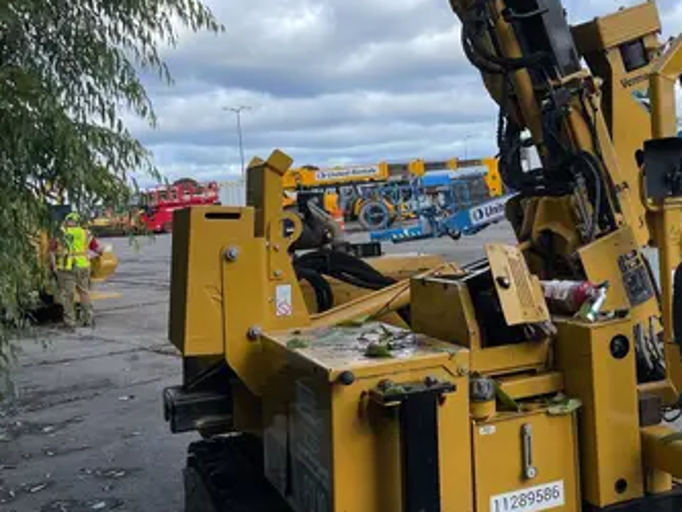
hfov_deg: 42.0
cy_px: 185
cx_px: 539
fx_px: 847
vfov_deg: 33.4
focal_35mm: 43
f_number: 1.6
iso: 32
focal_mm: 4.2
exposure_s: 1/2817
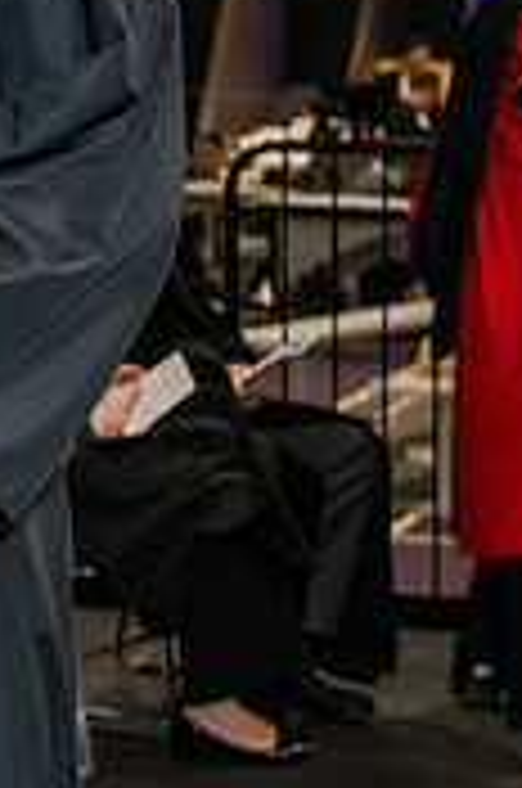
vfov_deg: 11.0
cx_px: -554
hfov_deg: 7.1
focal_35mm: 186
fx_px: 4061
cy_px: 11
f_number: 5
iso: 2500
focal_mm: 56
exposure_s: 1/200
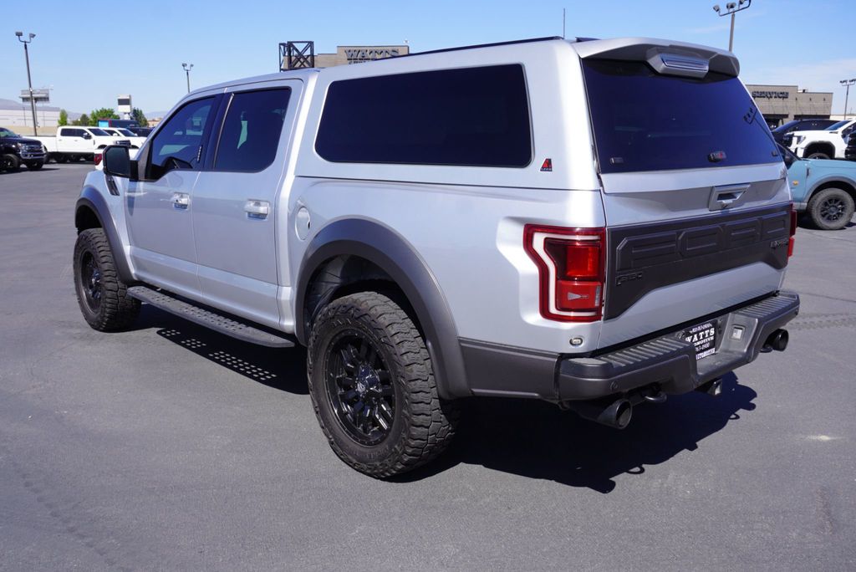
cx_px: 428
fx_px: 714
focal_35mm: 30
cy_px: 286
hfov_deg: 61.9
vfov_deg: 43.7
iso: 100
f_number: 8
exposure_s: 1/250
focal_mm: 20
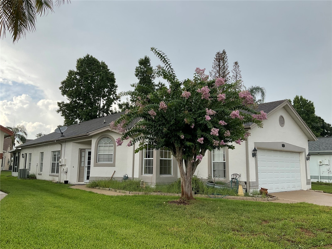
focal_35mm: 29
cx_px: 166
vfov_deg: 48.2
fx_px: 278
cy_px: 124
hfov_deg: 61.7
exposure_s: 1/534
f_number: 1.8
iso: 16
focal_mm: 3
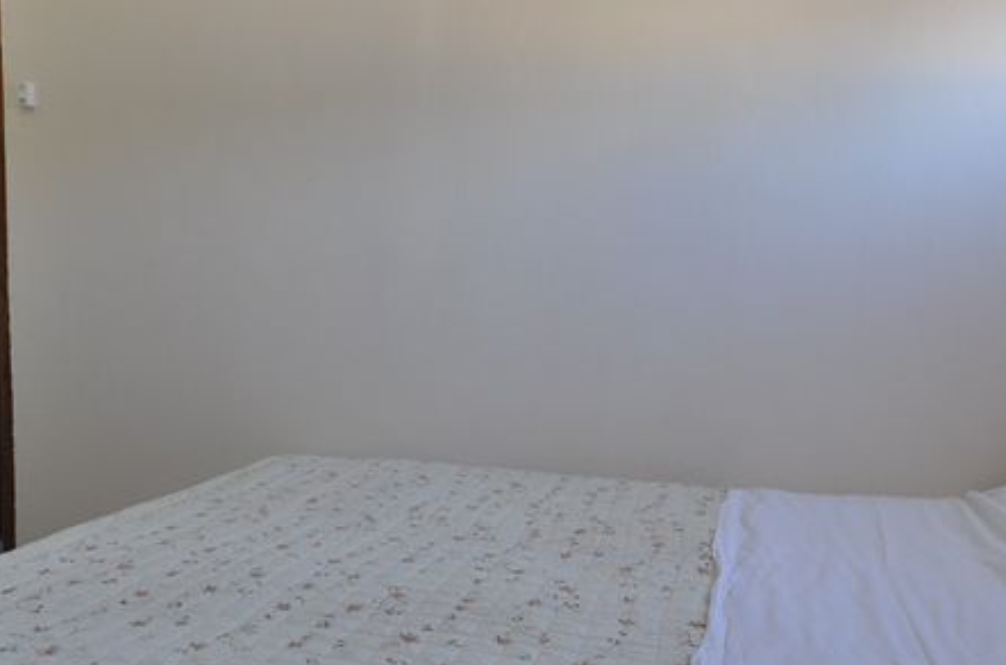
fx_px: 892
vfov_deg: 40.9
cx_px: 435
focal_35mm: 32
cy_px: 328
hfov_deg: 58.6
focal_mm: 10
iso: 400
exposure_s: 1/80
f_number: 4.5
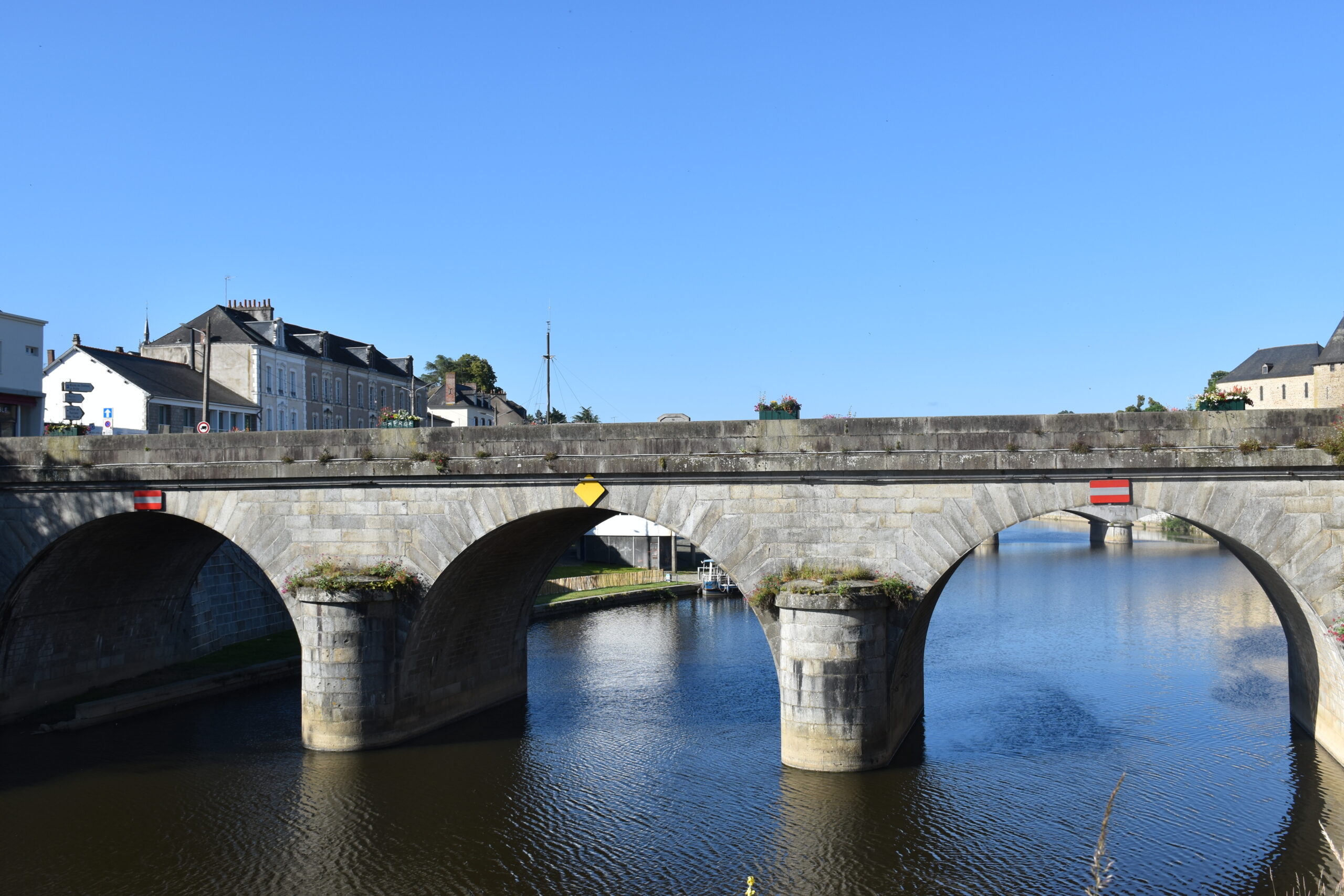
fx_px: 1456
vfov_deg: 34.2
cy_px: 448
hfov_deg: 49.6
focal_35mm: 39
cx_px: 672
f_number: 10
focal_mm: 26
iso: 200
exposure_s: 1/400
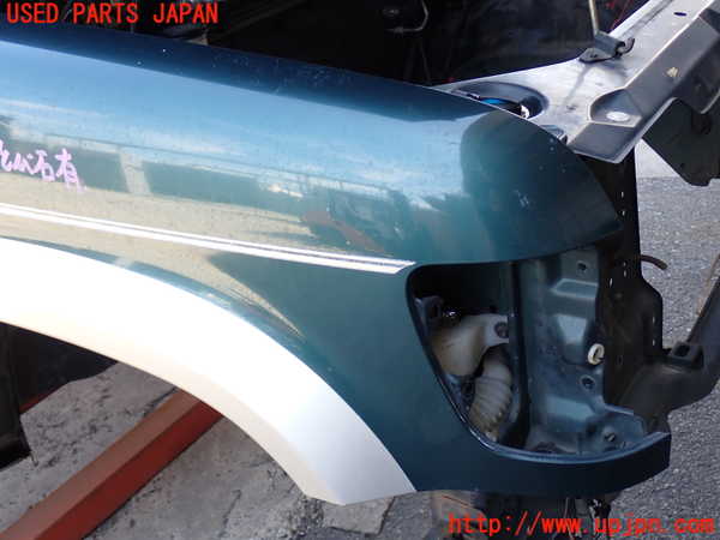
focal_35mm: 41
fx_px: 853
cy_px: 270
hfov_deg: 45.8
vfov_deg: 35.1
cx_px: 360
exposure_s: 1/80
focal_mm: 7.31
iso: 100
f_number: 2.8
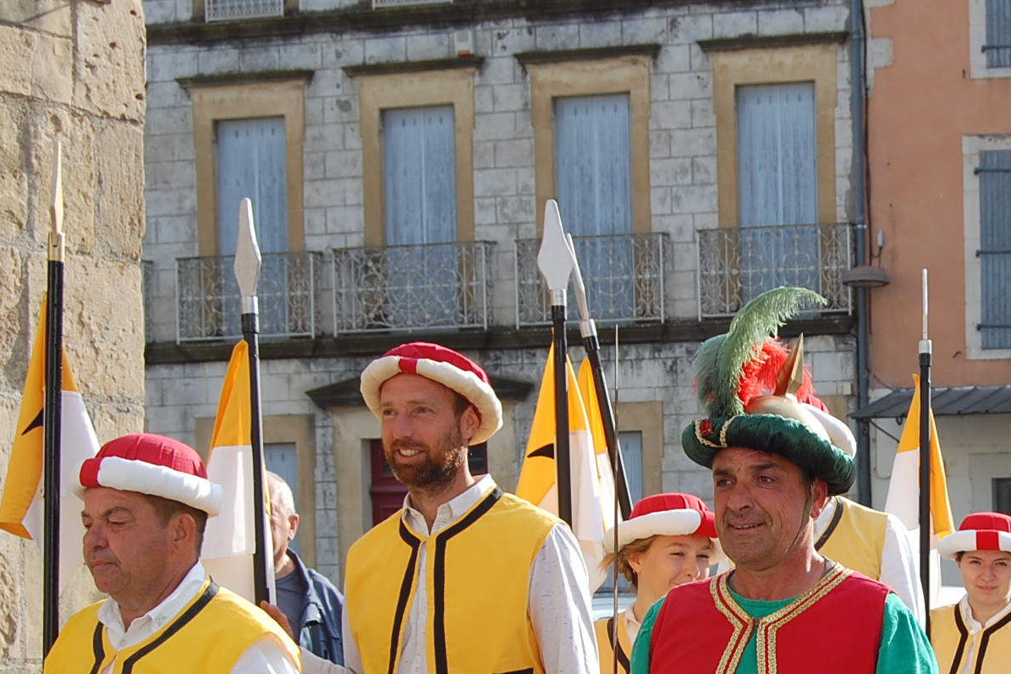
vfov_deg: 13.7
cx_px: 882
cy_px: 624
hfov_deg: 20.3
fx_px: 2779
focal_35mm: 99
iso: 200
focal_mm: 35
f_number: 8
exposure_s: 1/250
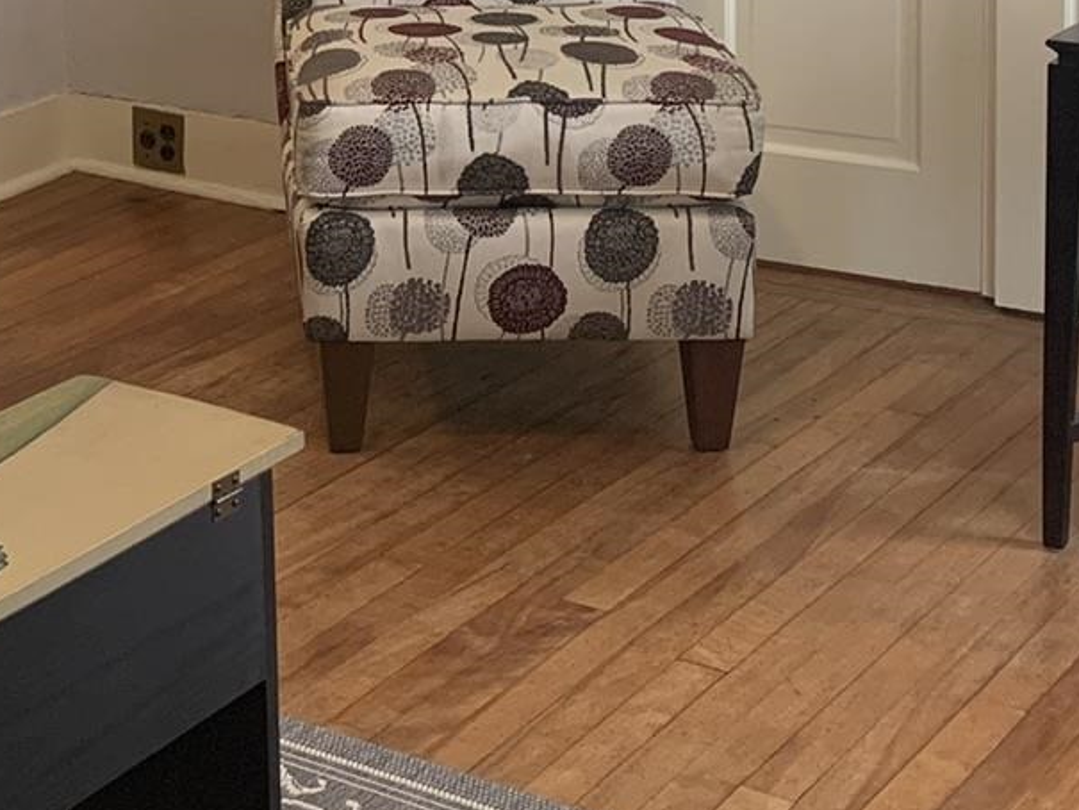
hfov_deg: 21.8
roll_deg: +2.0
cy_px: -148
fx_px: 2744
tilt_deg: -8.5
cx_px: 118
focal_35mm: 88
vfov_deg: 16.2
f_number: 1.8
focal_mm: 4.25
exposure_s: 1/60
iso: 125
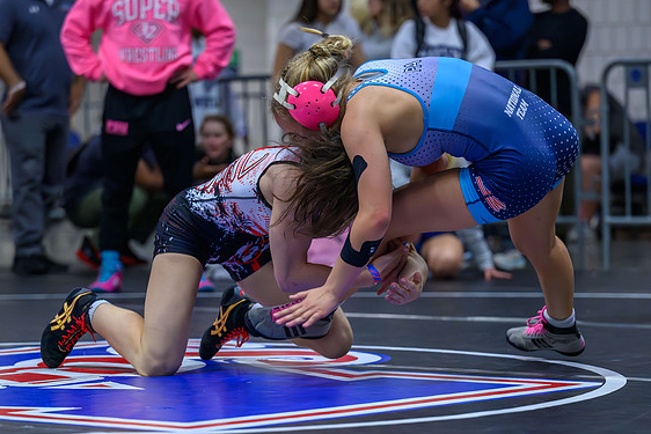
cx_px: 299
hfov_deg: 13.3
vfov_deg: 8.9
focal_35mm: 154
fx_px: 2785
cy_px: 297
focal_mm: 104
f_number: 2.8
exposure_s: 1/800
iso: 10000
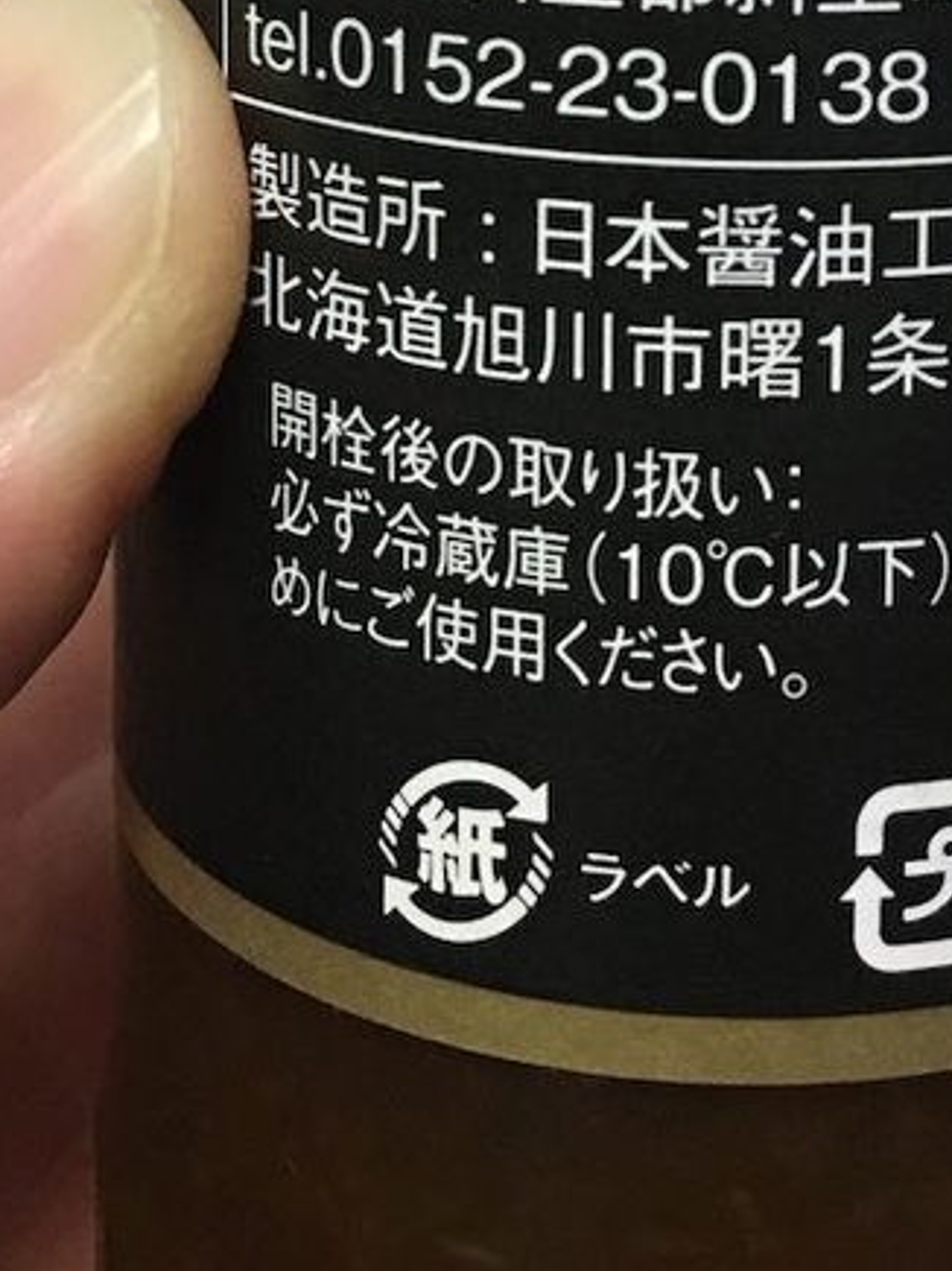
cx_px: 625
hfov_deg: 18.4
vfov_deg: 22.3
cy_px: -292
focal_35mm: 80
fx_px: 2935
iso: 200
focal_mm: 4.15
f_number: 2.2
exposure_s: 1/20
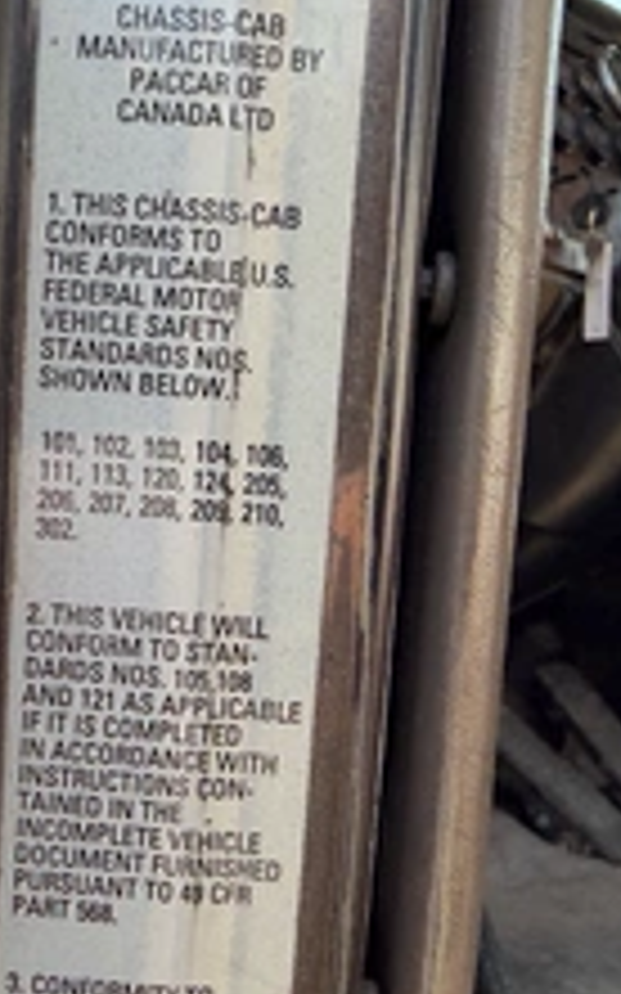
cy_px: 580
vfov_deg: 43.3
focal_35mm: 46
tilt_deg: -3.9
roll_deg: -2.3
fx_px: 1246
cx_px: 297
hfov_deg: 28.0
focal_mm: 2.22
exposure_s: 1/199
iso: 40
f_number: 2.2
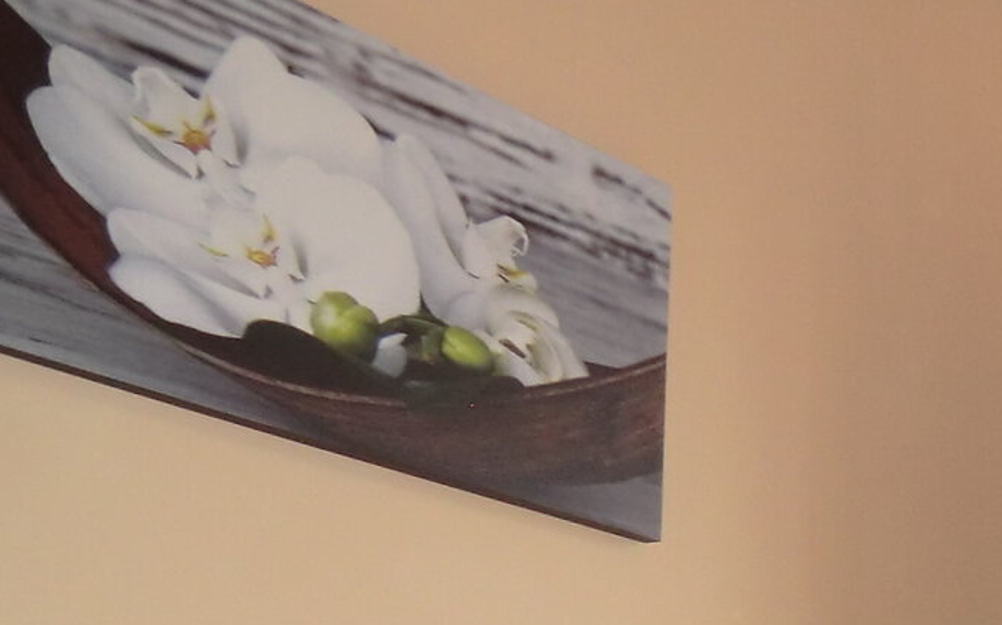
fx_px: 2129
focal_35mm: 78
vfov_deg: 15.1
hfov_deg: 21.9
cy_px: 1012
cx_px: 1518
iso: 160
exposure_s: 1/60
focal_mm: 4.3
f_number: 3.2
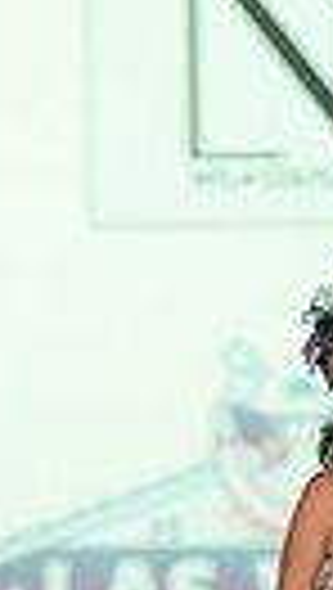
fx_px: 11250
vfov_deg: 3.0
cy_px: 932
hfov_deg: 1.7
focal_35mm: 719
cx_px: 418
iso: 400
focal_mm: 200
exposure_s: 1/250
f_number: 2.8
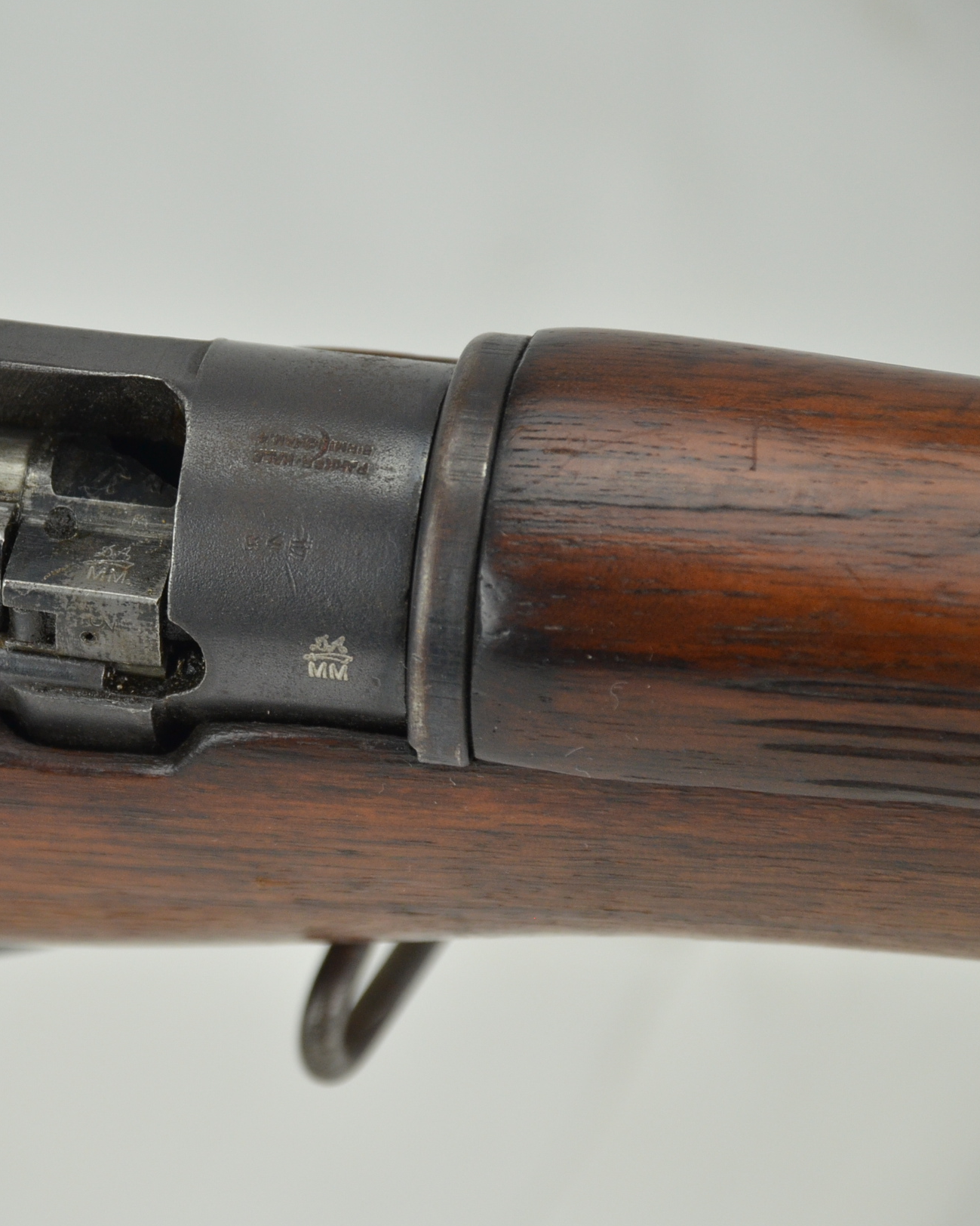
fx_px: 10432
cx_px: 214
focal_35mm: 288
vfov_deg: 6.7
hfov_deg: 5.4
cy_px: 615
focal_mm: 135
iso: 800
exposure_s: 1/200
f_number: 5.6
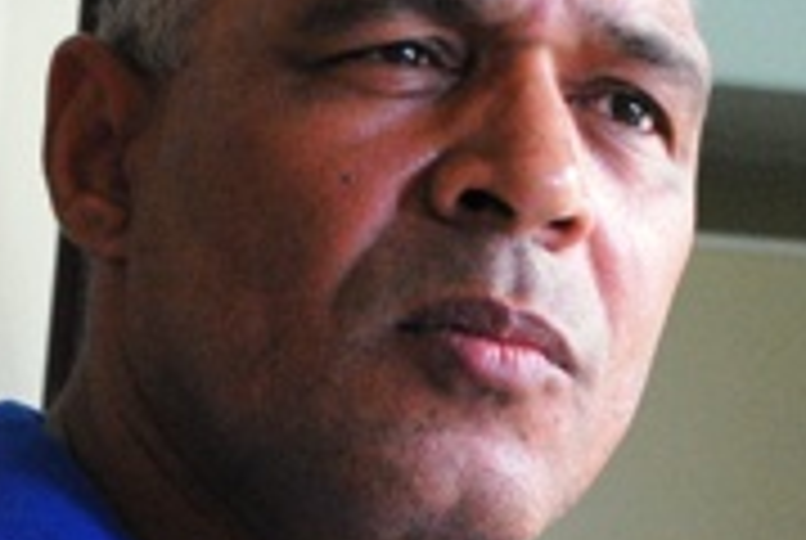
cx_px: 266
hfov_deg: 13.6
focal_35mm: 150
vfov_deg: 9.2
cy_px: 414
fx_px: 3364
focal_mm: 28
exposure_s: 1/160
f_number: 5.6
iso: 1100
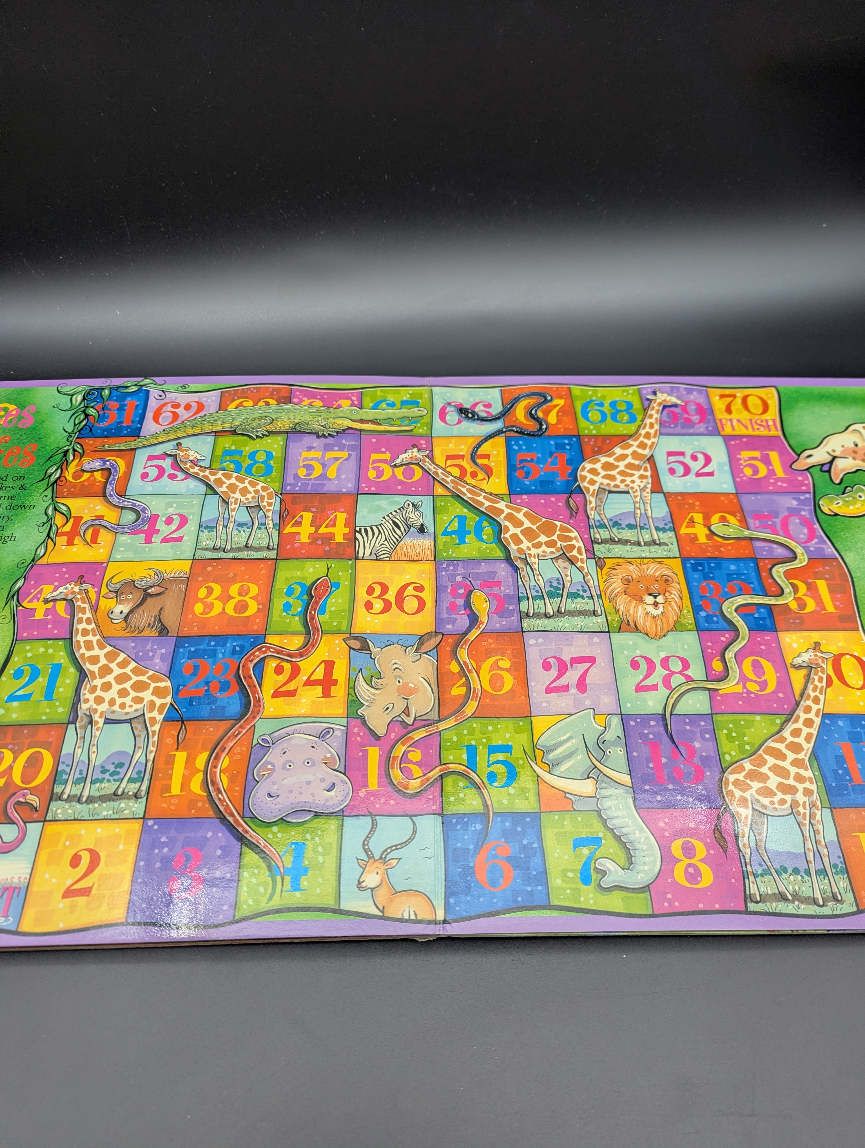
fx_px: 798
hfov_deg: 56.9
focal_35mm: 24
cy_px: 574
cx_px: 432
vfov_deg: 71.5
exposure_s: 1/113
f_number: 1.85
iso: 52
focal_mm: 6.81
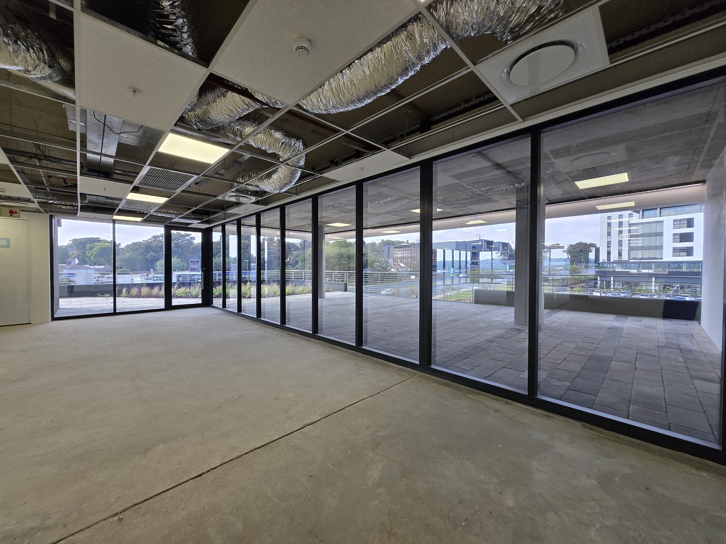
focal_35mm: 13
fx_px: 273
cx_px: 363
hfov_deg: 106.2
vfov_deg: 89.9
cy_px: 272
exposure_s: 1/100
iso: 50
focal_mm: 1.7
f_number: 2.2
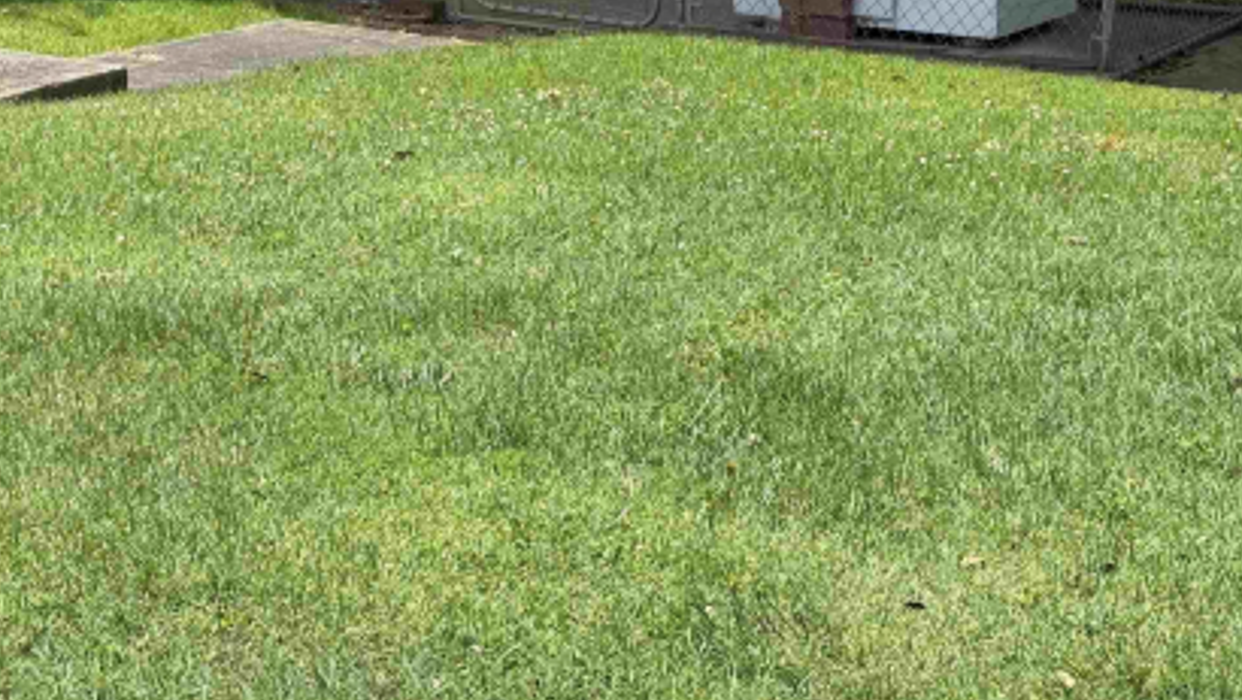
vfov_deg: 14.1
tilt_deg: -12.9
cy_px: 109
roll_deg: -0.6
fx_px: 2800
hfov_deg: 25.0
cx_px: 632
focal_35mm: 85
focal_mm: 6.76
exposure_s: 1/1883
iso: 64
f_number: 1.78
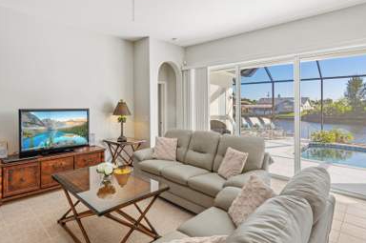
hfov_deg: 83.8
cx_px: 165
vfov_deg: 61.6
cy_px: 106
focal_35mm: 20
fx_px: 203
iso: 200
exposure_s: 1/25
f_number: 9
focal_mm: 16
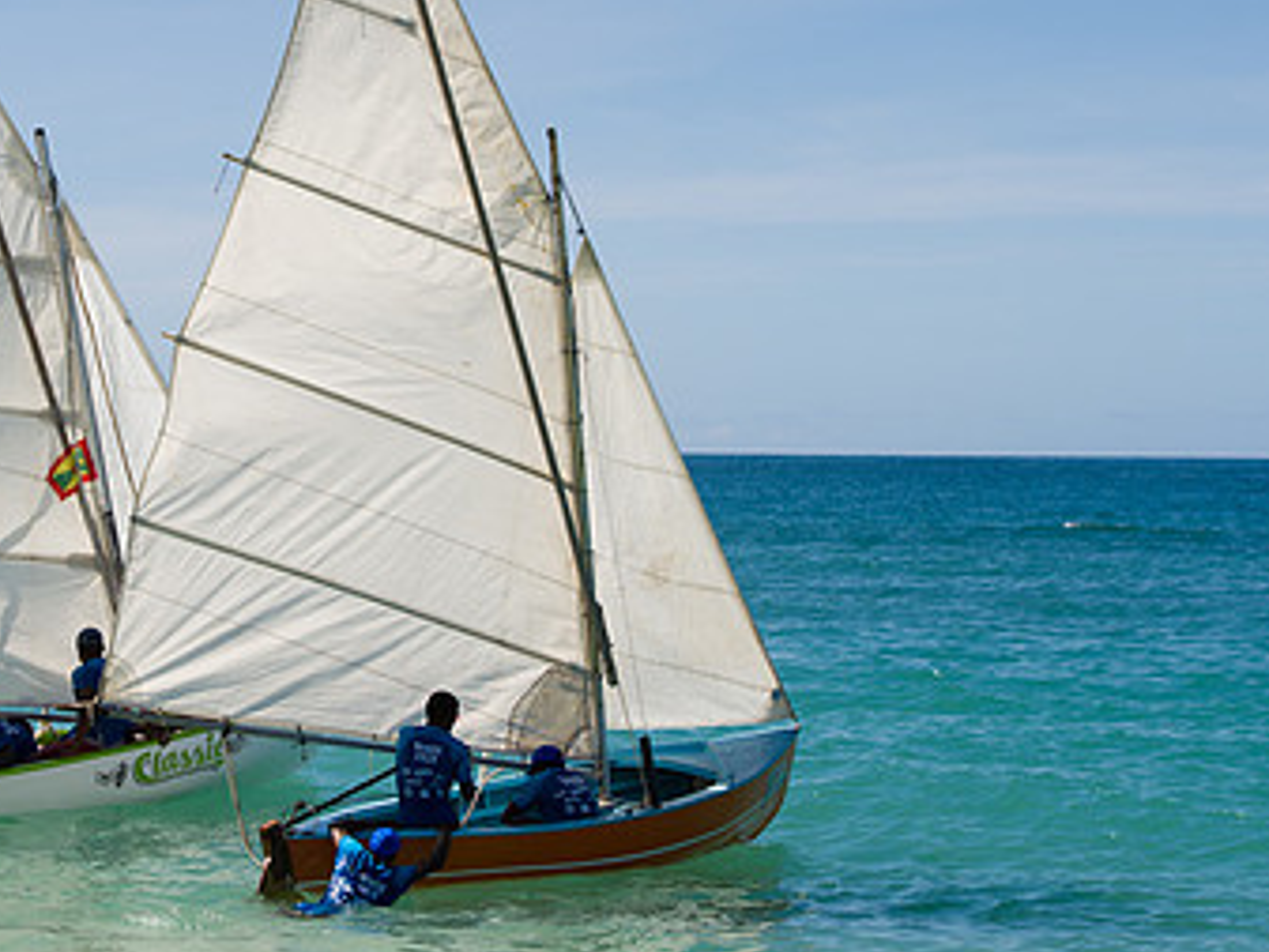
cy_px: 359
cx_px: 281
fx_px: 4584
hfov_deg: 15.7
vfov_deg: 11.9
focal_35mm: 125
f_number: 8
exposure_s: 1/1000
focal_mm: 70
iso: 100
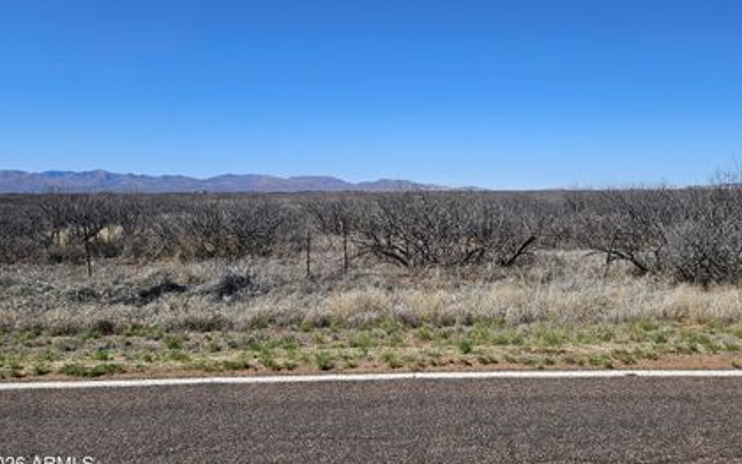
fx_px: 587
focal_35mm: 29
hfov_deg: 64.3
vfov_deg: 42.7
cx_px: 424
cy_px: 163
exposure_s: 1/2490
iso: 25
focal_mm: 5.4
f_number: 1.8
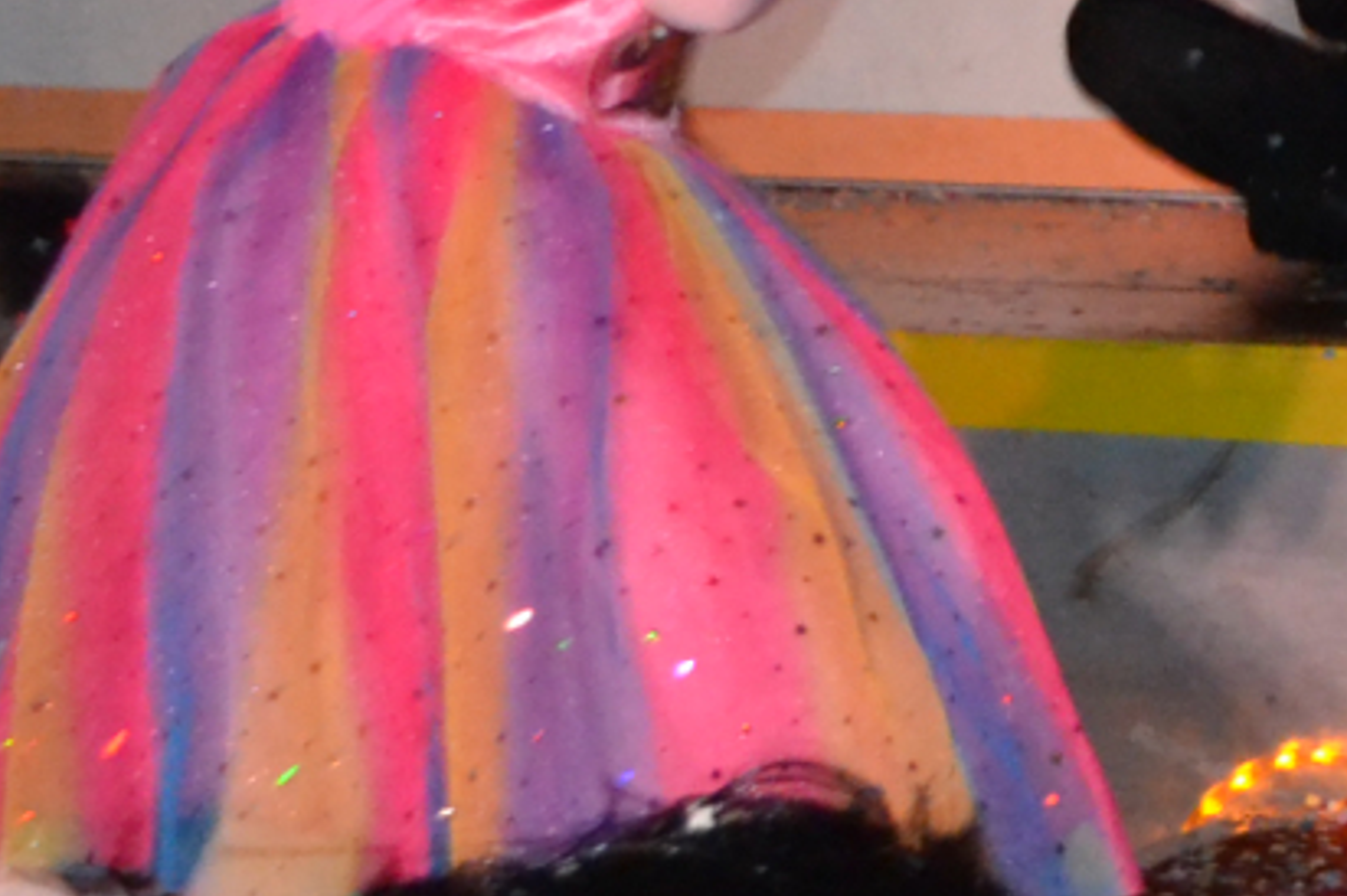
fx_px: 7253
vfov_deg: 7.1
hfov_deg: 10.0
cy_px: 195
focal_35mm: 194
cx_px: 2527
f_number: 4.2
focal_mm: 26
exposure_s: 1/60
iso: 3200
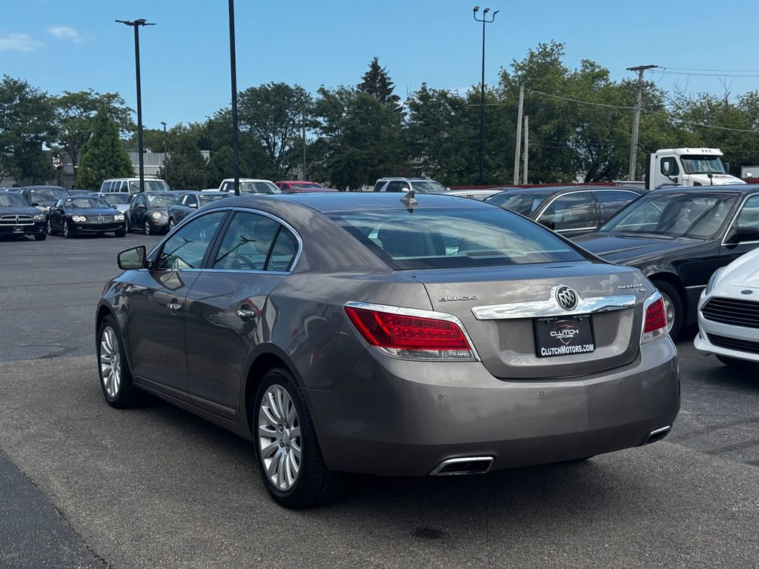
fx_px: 1052
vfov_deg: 30.3
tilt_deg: -5.3
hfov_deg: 39.7
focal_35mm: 48
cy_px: 284
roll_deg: +0.3
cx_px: 380
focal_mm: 6.76
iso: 64
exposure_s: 1/2717
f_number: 1.78
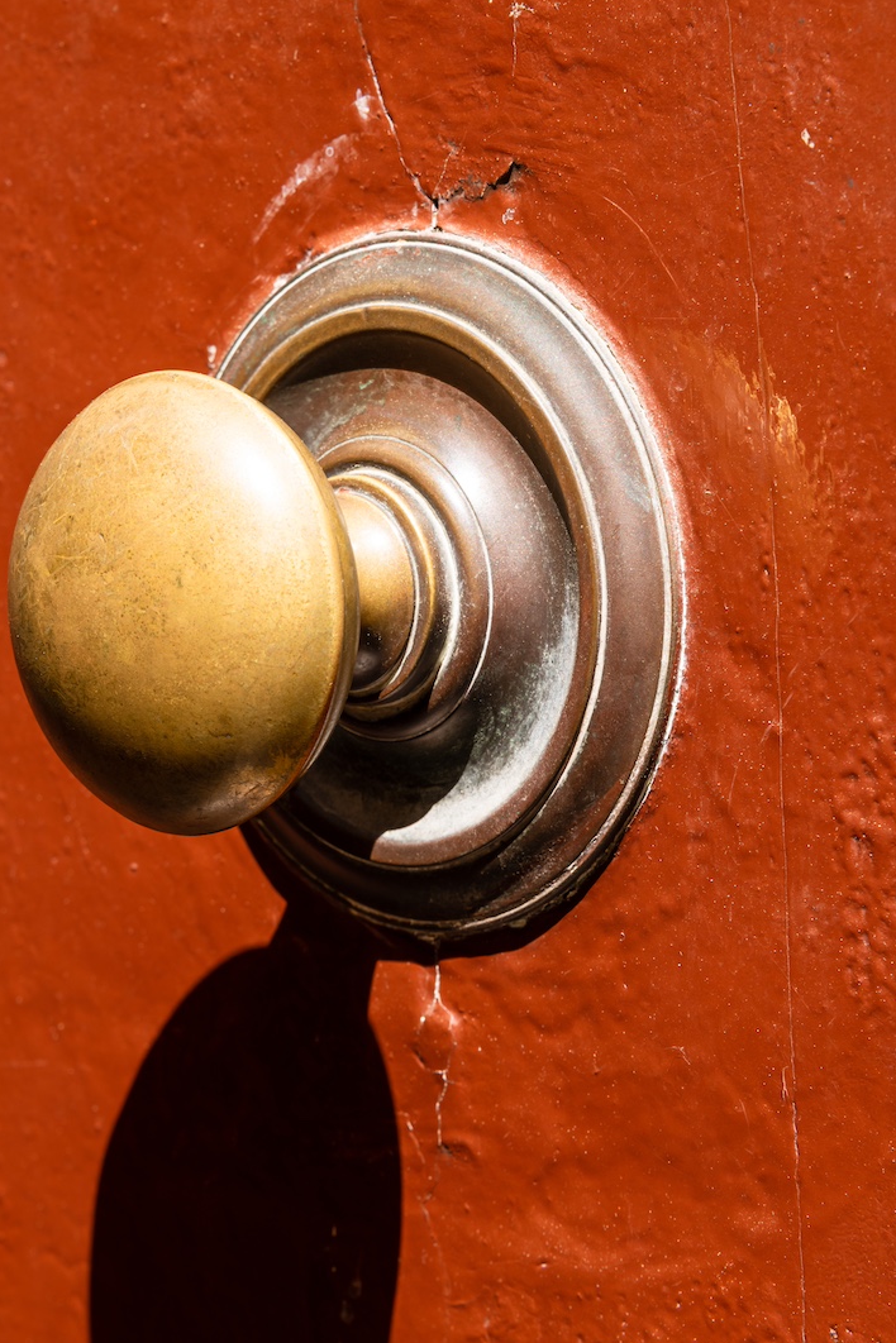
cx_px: 324
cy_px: 718
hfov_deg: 6.1
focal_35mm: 226
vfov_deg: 9.1
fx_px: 8437
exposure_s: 1/50
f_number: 11
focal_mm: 160
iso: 100
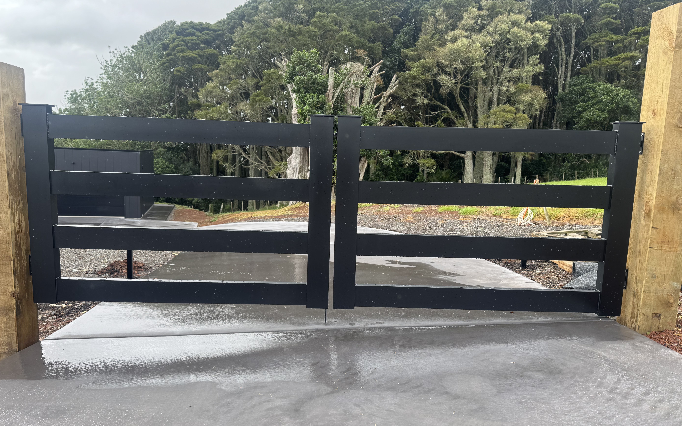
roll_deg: -1.9
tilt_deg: -8.5
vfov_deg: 47.6
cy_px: 223
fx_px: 483
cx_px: 334
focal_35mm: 26
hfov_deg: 70.4
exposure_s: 1/1059
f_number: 1.78
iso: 80
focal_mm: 6.76
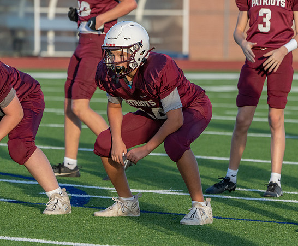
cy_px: 115
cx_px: 155
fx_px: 4227
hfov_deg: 4.0
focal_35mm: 474
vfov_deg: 3.3
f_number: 5.6
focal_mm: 274
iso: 640
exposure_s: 1/1250
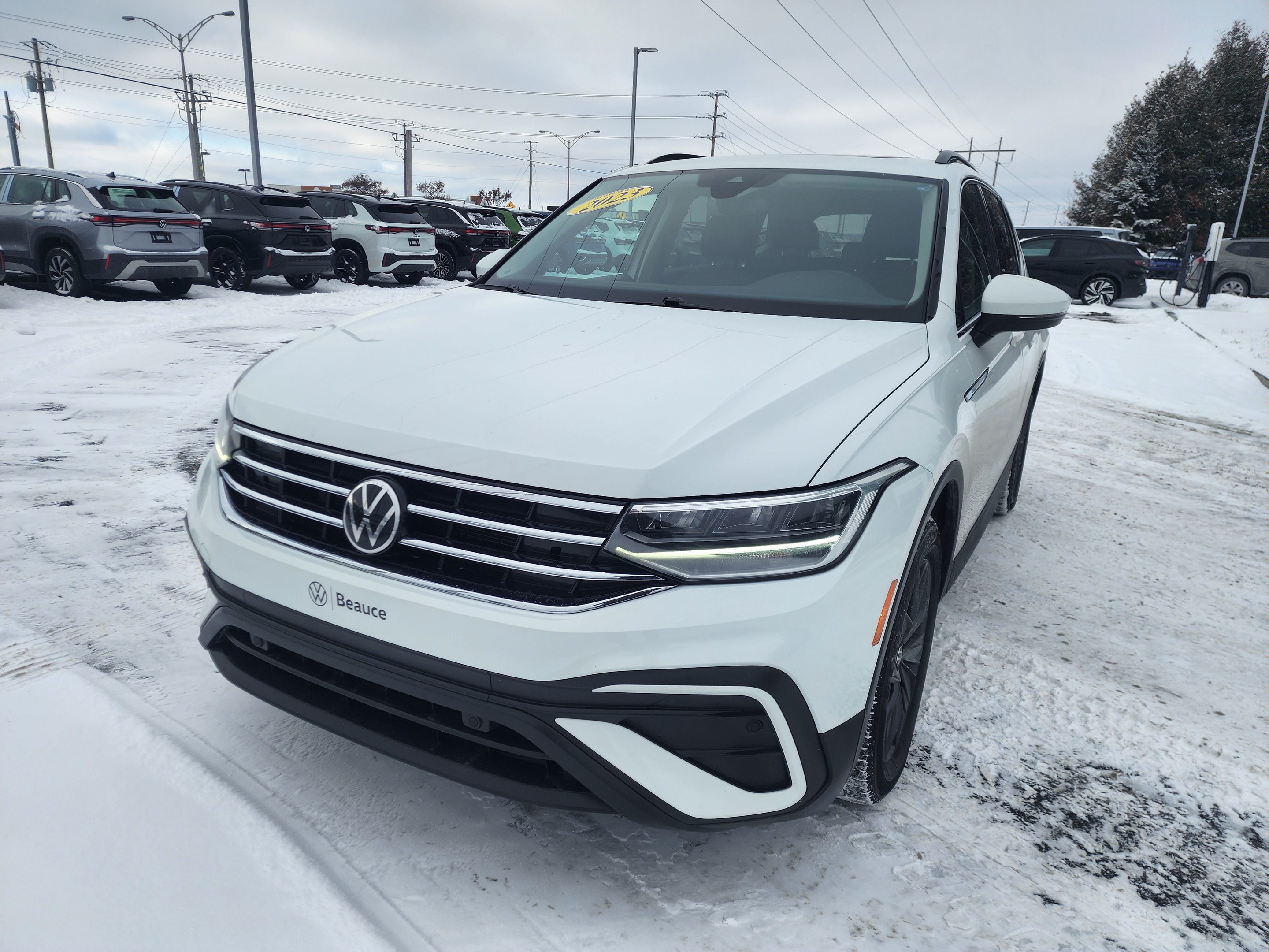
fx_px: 843
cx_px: 634
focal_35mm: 23
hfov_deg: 73.9
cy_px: 476
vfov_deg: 58.9
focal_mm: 6.4
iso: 12
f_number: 1.8
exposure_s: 1/876
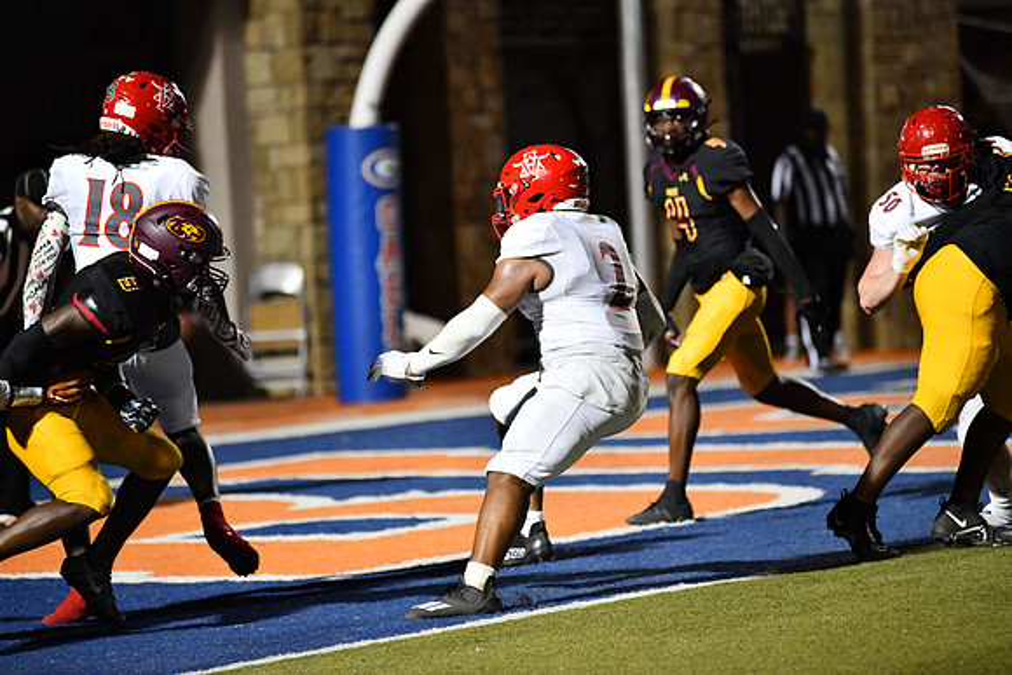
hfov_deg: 10.3
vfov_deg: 6.9
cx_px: 506
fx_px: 5623
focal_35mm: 200
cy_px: 338
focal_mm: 200
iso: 6400
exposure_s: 1/1250
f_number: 2.8
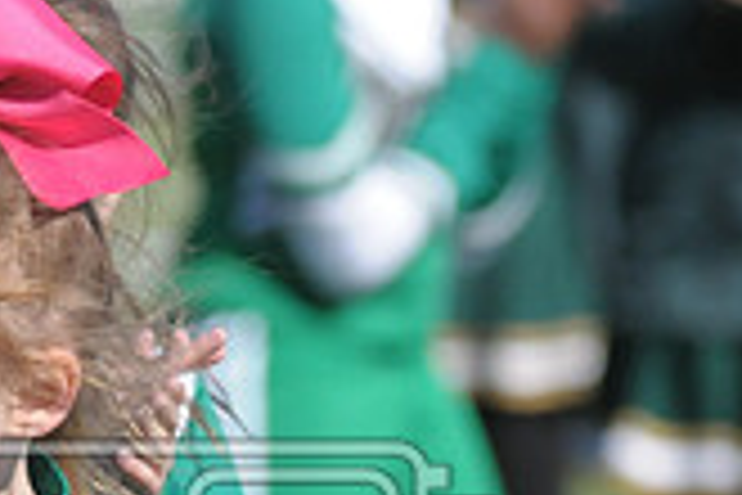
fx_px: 23866
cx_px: -67
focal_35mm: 1158
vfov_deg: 1.2
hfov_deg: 1.8
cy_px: 610
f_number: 4
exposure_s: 1/8000
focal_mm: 220
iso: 1000
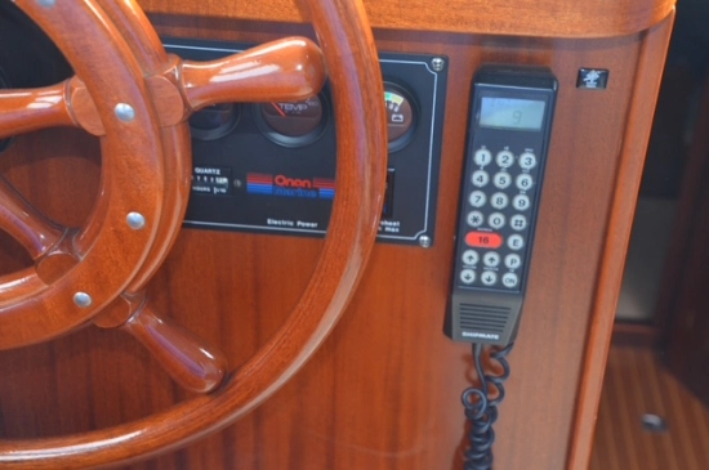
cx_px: 354
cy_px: 235
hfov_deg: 37.9
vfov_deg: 25.7
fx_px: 1032
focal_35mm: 52
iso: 1250
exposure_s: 1/60
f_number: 4.5
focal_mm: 35
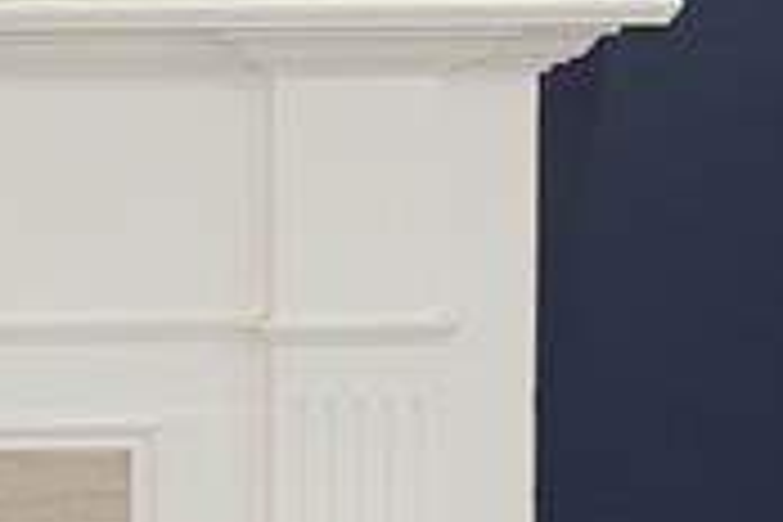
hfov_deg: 11.5
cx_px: -378
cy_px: -32
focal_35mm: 171
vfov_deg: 8.0
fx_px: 3719
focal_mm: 29
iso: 1600
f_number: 4
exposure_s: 1/160
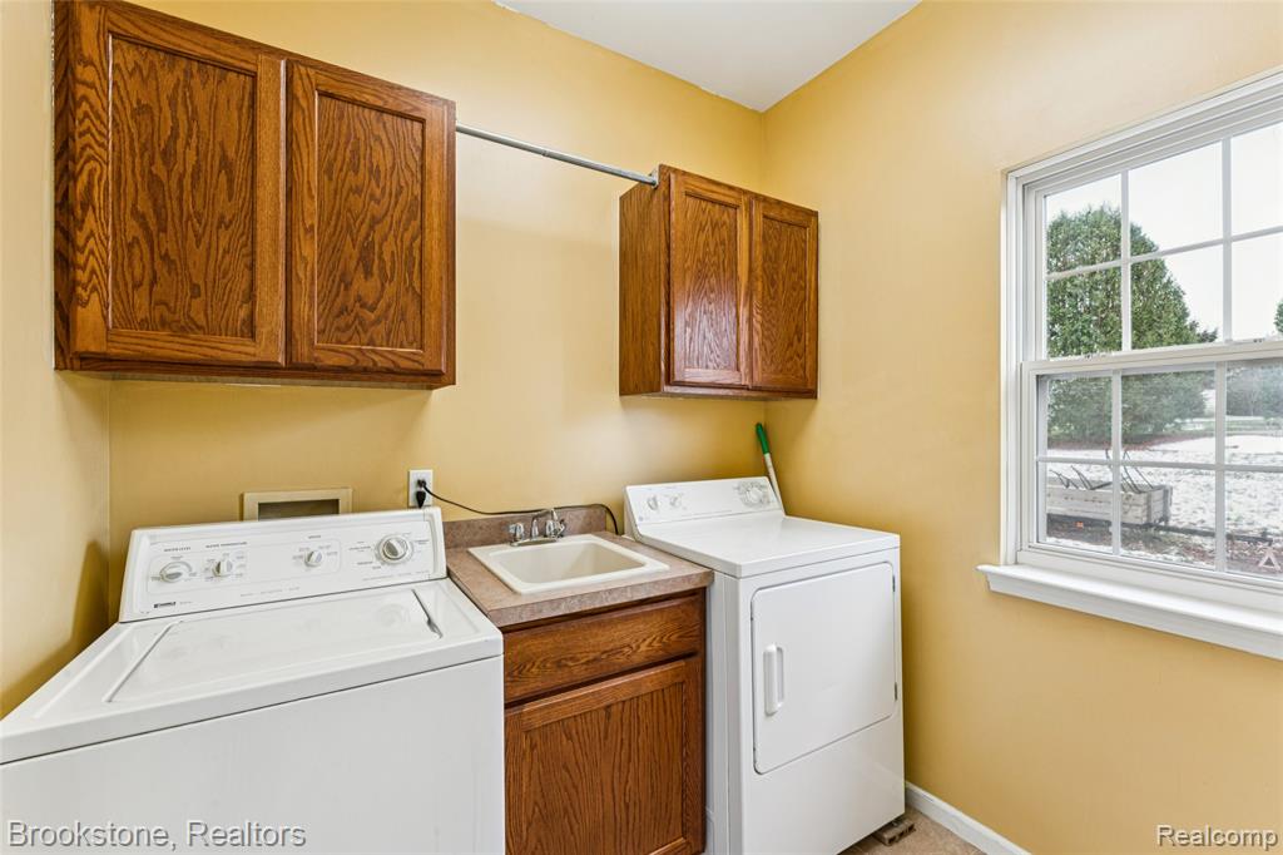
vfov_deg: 77.7
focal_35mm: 15
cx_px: 642
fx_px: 531
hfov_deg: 100.8
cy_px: 428
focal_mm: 14.9
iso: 400
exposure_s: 1/6
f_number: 13
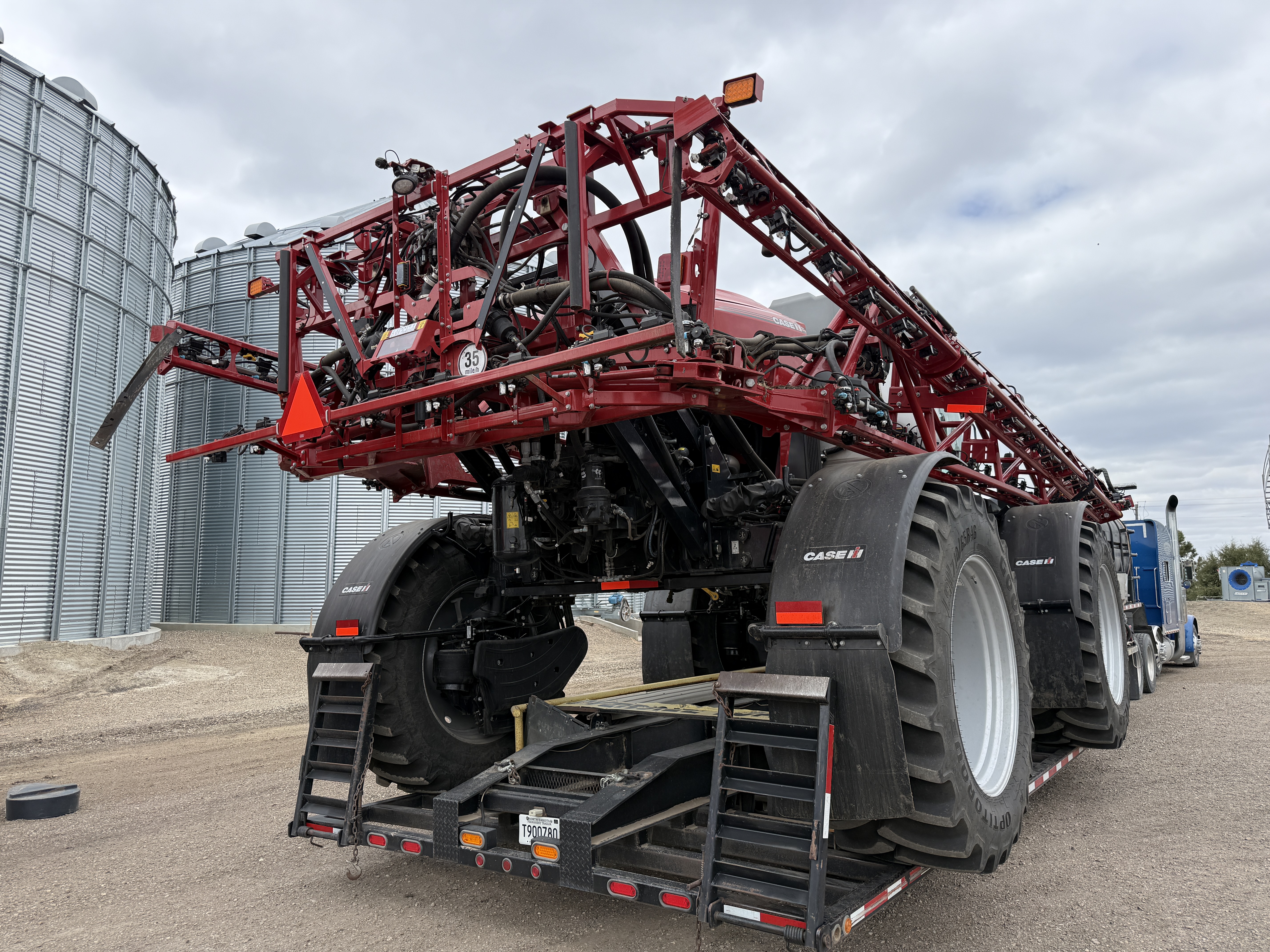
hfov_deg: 71.6
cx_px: 635
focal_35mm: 24
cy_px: 476
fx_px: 881
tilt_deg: +9.6
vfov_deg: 56.8
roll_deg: -0.4
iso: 80
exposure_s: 1/2703
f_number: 1.78
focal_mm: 6.76
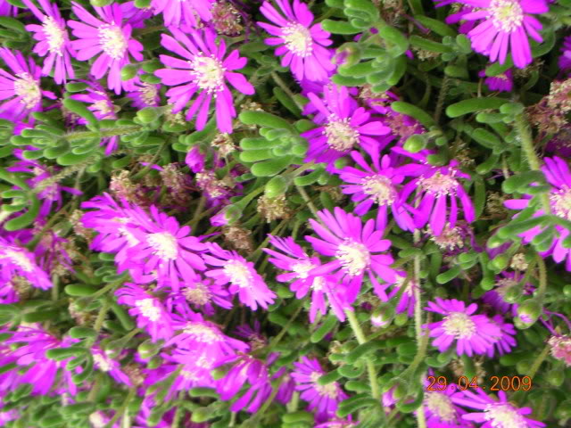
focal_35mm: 73
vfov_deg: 20.2
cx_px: 286
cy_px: 214
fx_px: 1204
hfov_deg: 26.7
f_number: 4.4
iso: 50
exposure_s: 1/69.3
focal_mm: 12.2
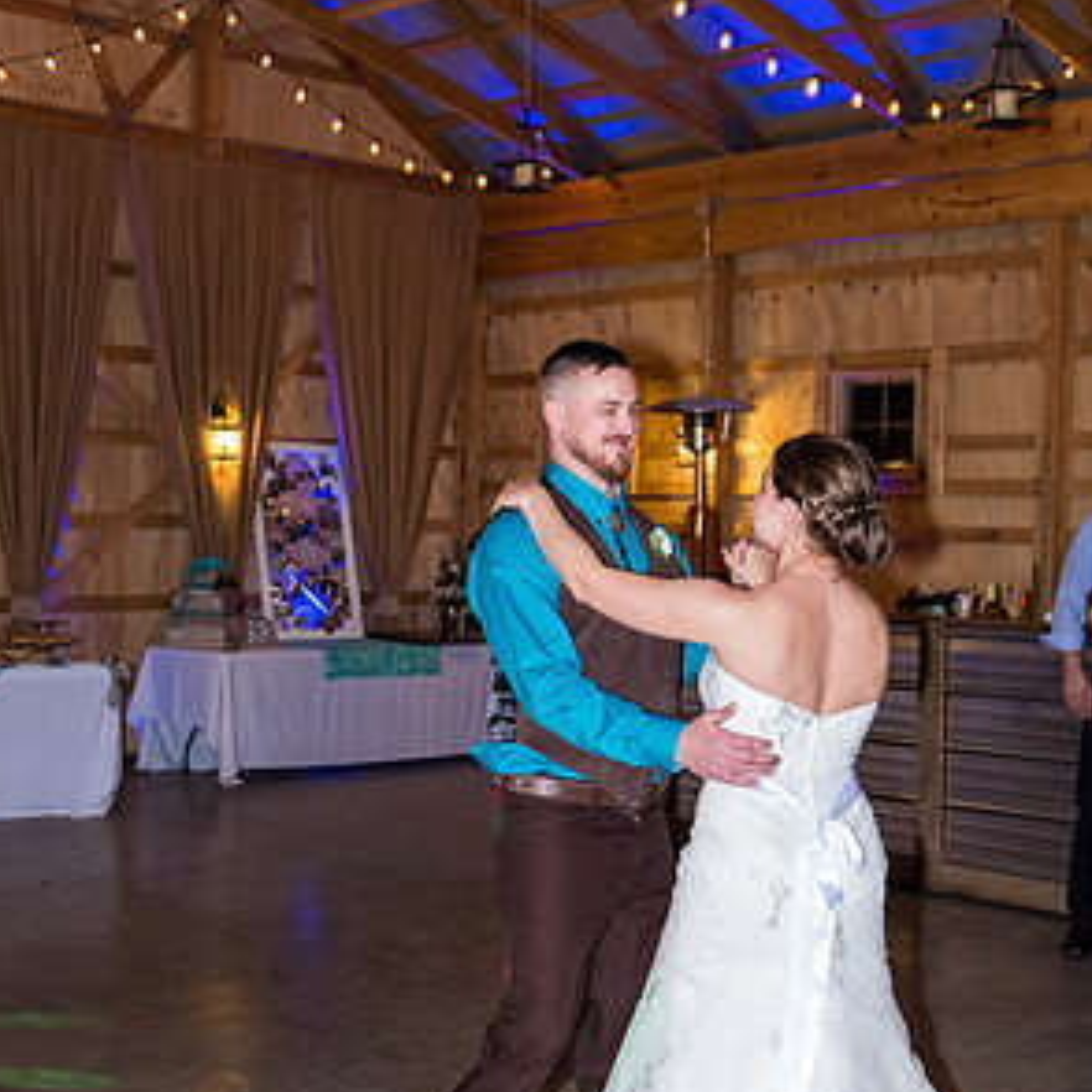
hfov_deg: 32.8
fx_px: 1856
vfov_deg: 32.7
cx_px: 539
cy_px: 617
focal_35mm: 52
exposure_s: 1/200
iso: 1600
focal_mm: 26.5
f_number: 3.2
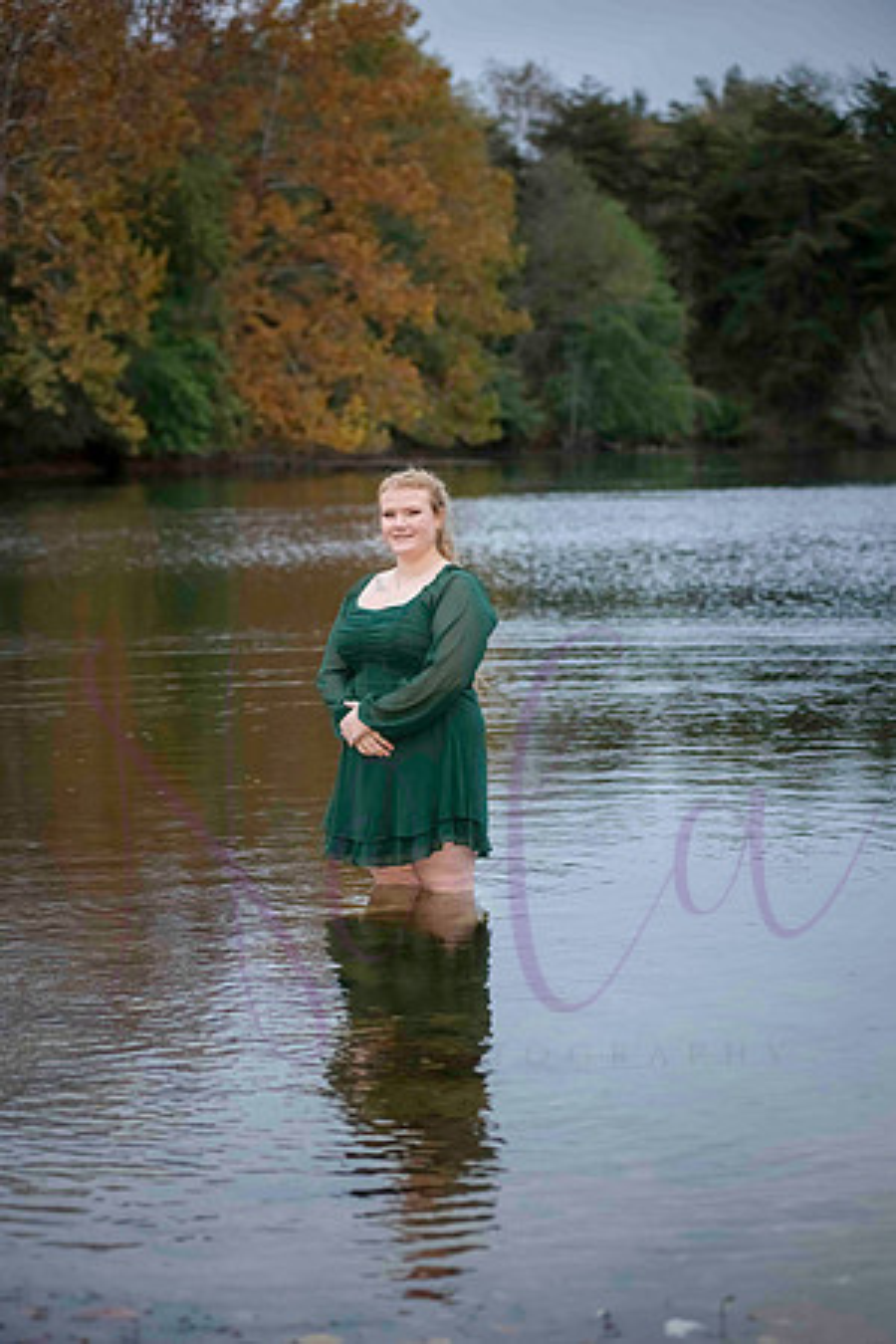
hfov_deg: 15.9
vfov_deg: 23.6
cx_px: 448
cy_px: 672
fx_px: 3210
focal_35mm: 86
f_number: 4
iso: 1600
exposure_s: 1/320
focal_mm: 86
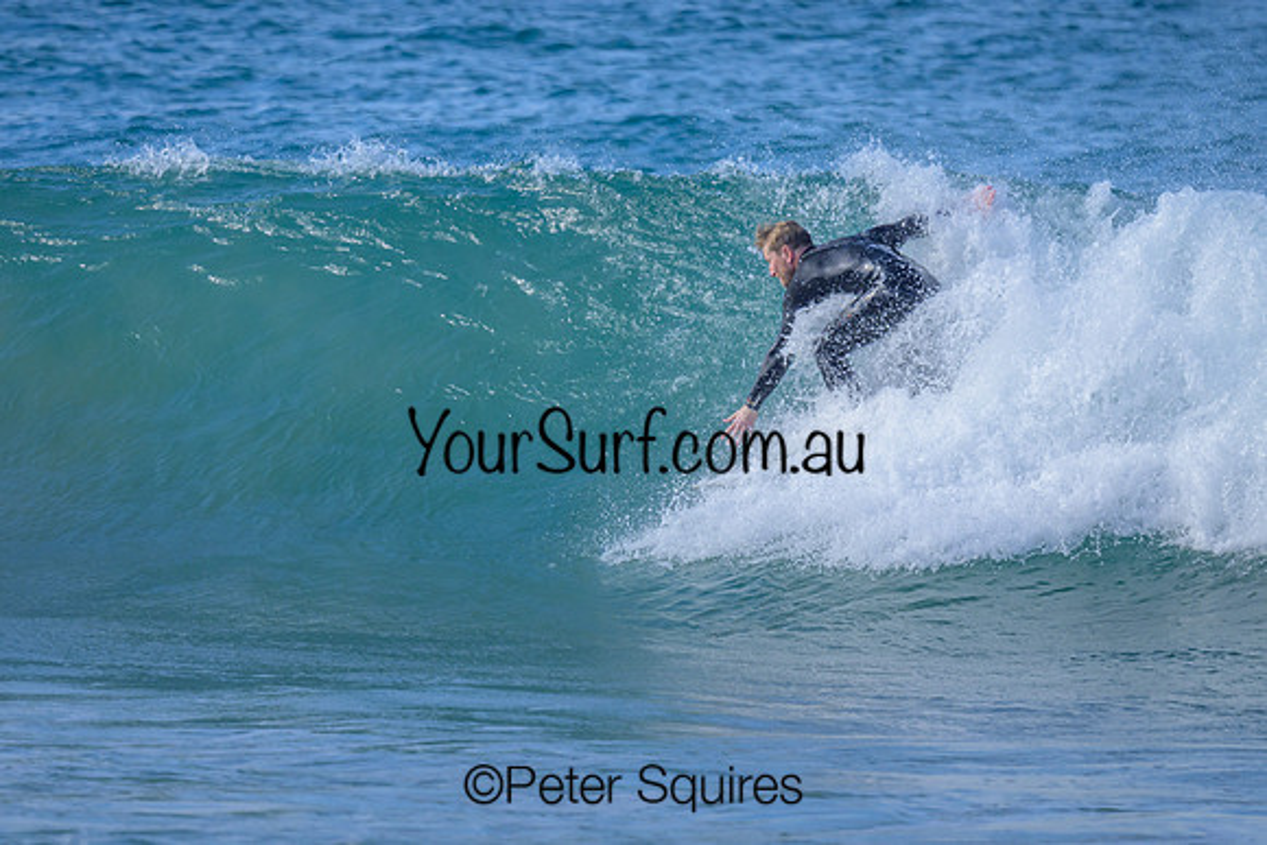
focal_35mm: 1099
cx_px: 664
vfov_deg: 1.3
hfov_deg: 1.9
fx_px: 38674
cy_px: 346
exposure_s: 1/2000
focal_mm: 800
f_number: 6.3
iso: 720
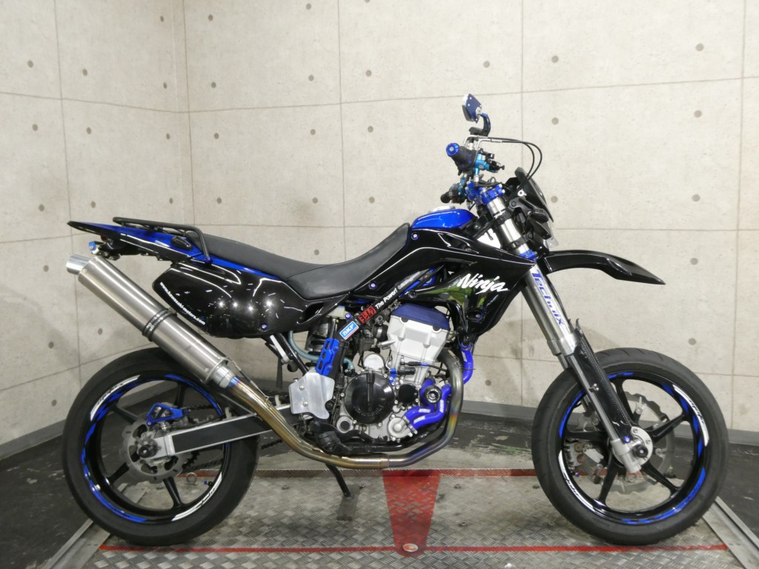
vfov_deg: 40.7
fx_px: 767
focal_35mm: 35
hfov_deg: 52.6
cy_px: 284
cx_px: 380
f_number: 3.7
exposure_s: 1/80
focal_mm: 6.3
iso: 500
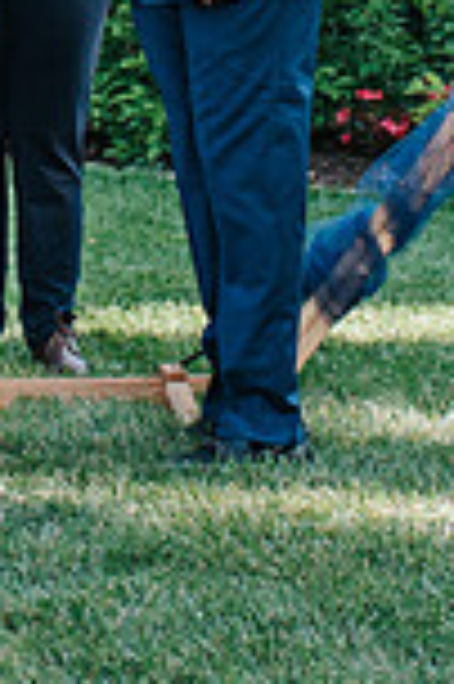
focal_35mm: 172
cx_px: -7
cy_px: -274
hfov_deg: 7.9
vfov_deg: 11.6
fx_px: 3261
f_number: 3.2
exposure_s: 1/500
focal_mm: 35
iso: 360
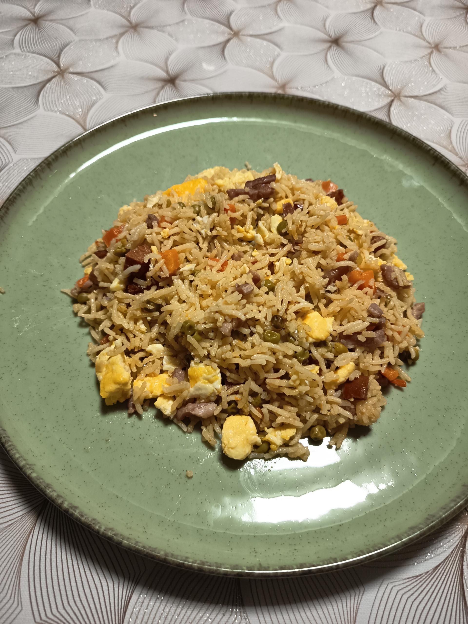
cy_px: 312
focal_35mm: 24
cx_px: 234
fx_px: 433
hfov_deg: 56.8
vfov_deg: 71.6
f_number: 1.7
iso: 370
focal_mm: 5.24
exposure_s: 1/25
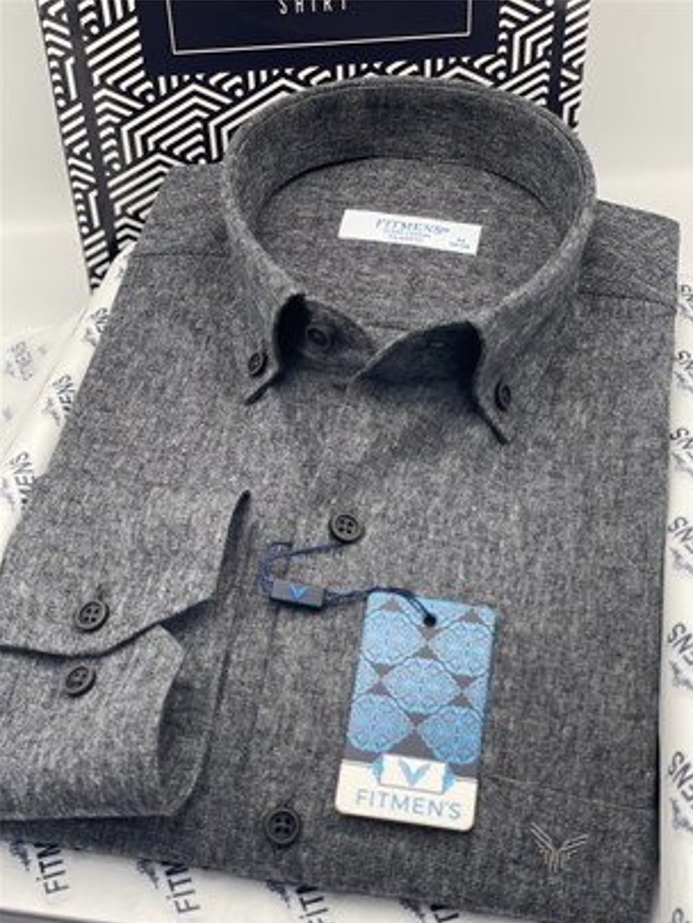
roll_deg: +2.5
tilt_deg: -38.6
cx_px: 351
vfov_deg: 36.2
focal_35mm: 53
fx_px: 1414
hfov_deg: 27.5
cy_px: 468
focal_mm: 6
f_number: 2
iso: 40
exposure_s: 1/122
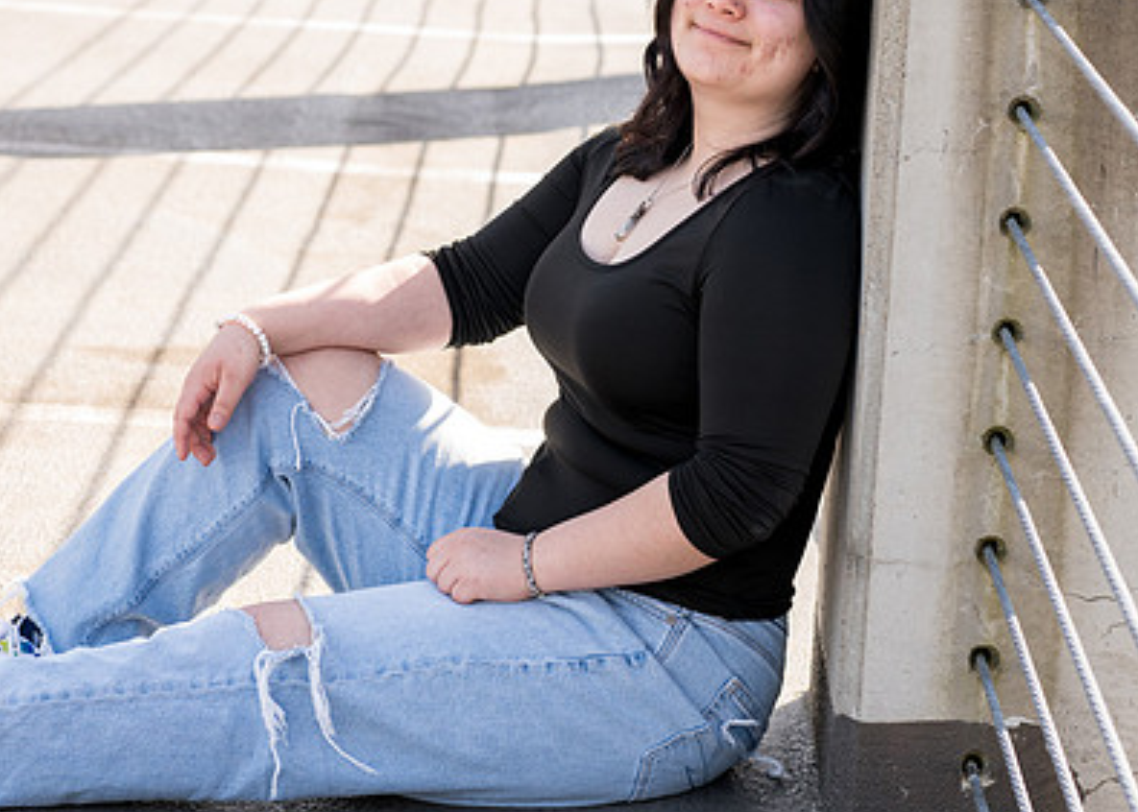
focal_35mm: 146
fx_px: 4718
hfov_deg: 13.7
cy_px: 215
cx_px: 460
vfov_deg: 9.8
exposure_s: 1/320
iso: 500
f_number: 5.6
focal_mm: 85
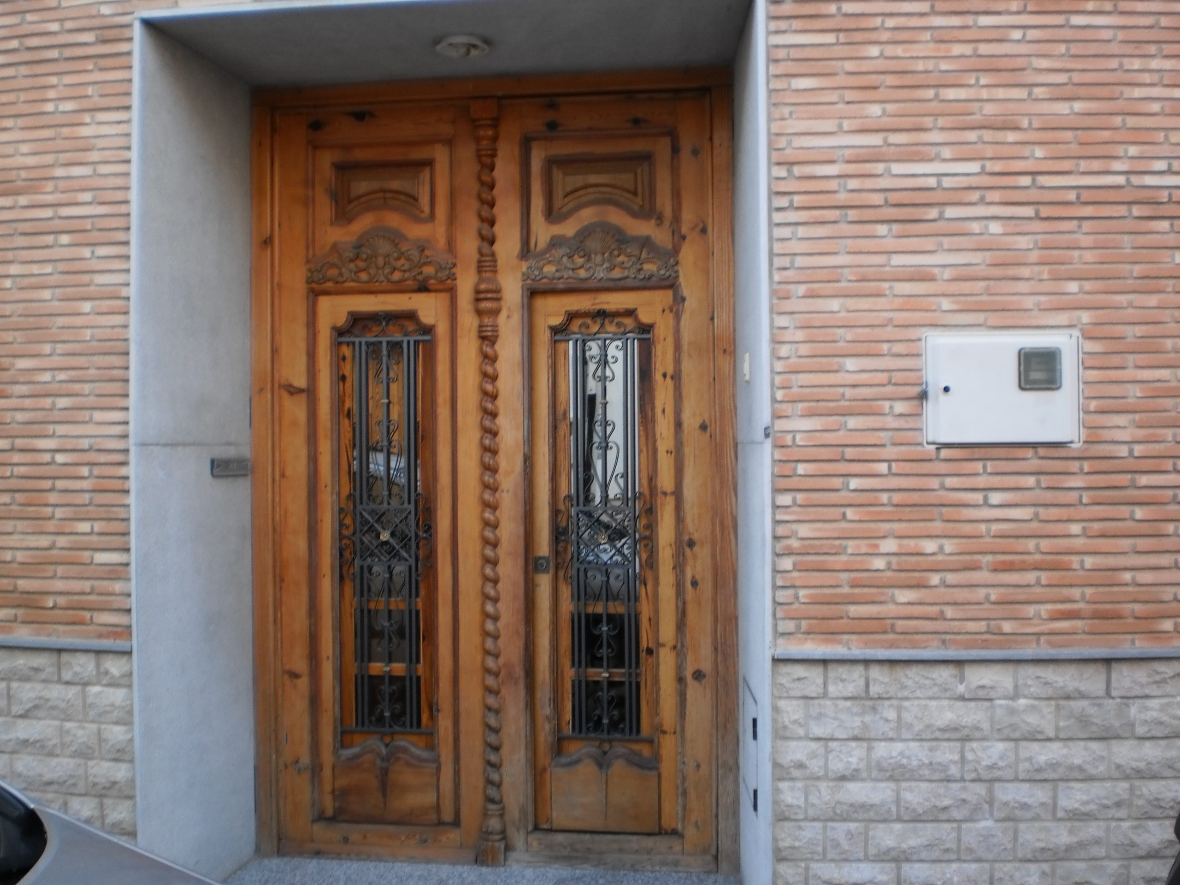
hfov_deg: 51.4
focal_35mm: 36
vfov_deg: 39.7
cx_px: 590
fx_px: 1227
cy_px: 442
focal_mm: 6.3
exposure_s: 1/40
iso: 100
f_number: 3.1
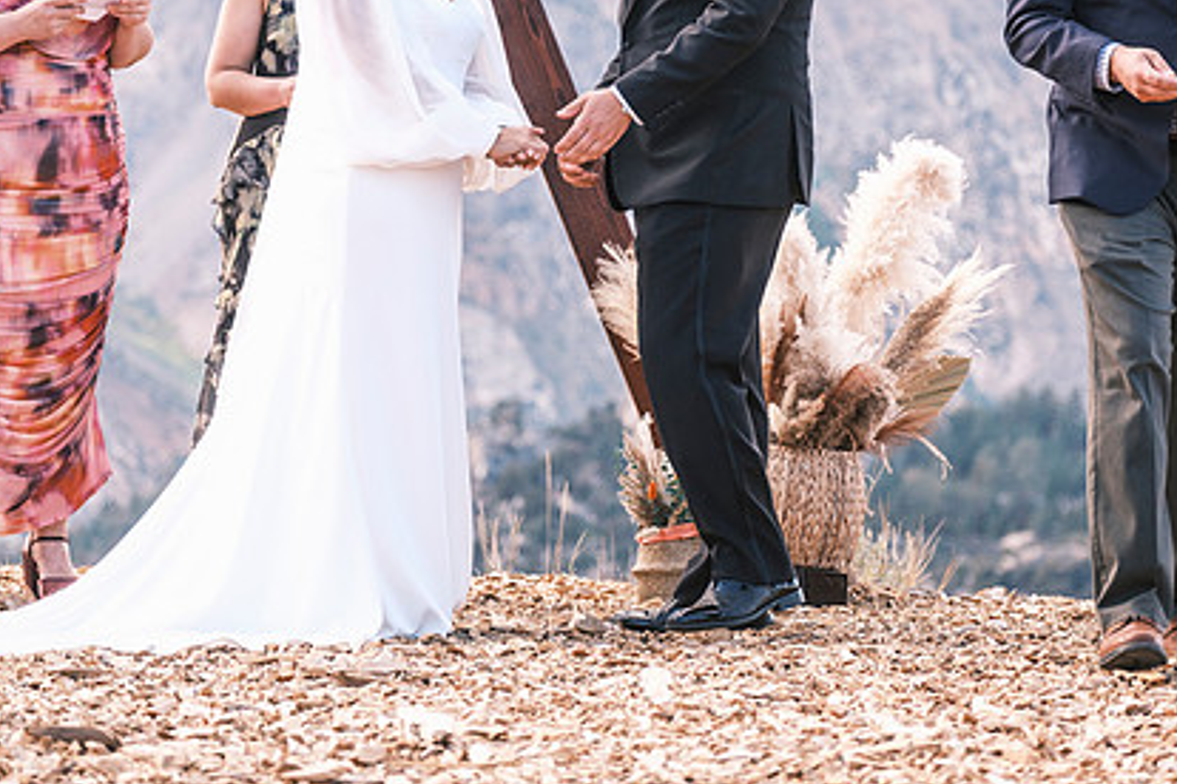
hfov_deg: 13.1
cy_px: 246
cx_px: 671
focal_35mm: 157
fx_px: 5133
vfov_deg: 8.7
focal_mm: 74.4
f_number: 2.8
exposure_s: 1/600
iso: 400
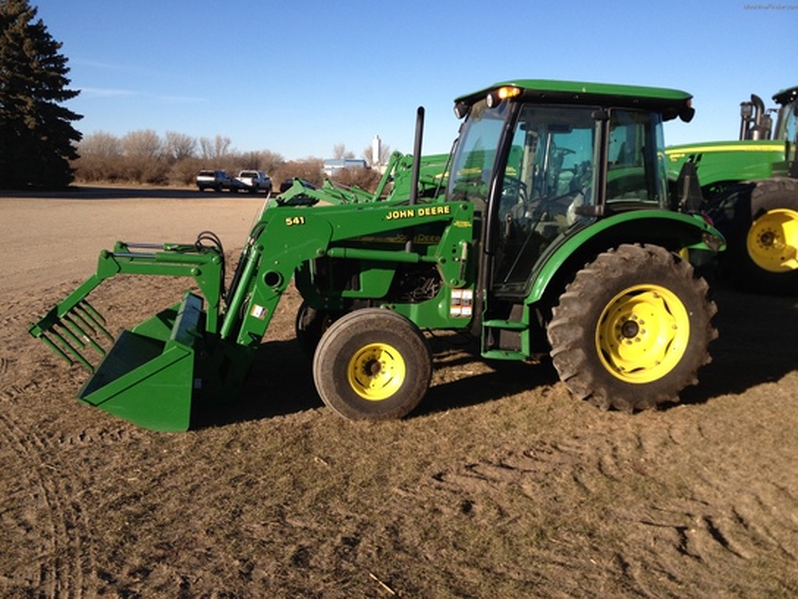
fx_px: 807
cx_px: 399
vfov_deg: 40.7
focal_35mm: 35
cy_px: 300
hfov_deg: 52.6
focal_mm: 4.28
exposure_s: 1/1227
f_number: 2.4
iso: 50
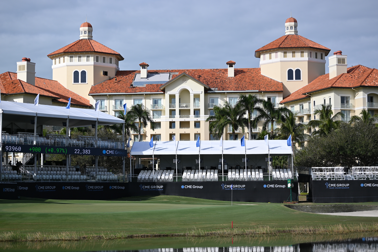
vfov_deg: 18.2
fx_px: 787
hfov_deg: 27.0
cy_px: 126
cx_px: 189
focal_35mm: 75
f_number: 4.5
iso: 100
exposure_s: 1/1250
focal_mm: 50
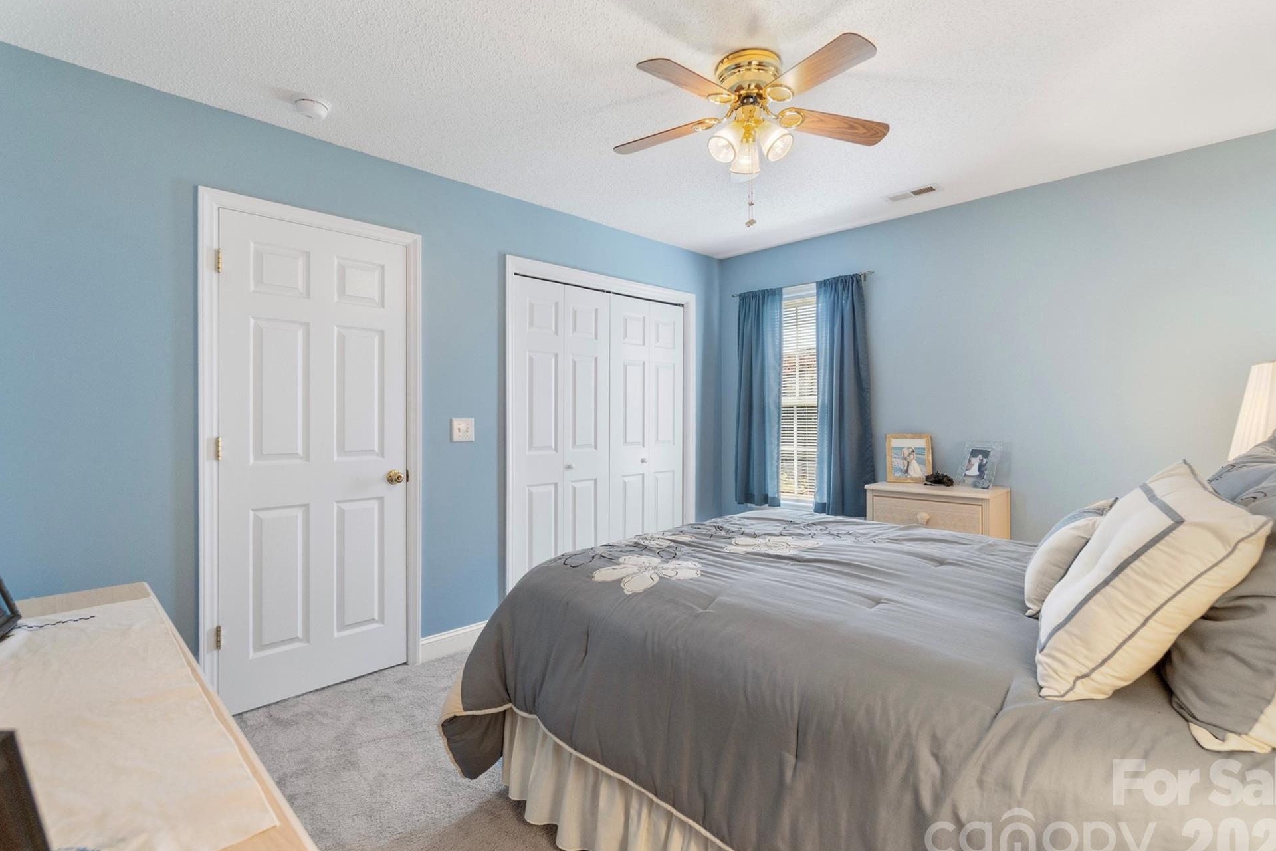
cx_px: 644
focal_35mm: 16
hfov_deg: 96.7
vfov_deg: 73.7
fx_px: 567
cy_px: 436
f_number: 4.5
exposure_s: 1/30
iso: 400
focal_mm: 10
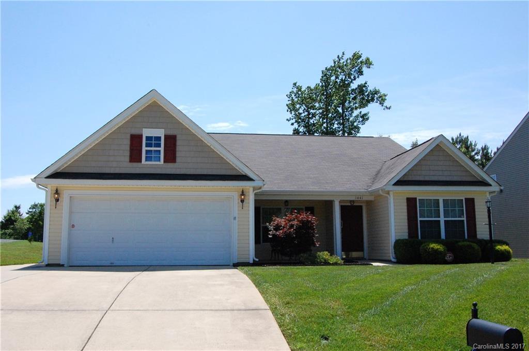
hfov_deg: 57.3
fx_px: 484
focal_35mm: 33
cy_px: 176
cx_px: 264
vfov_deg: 39.9
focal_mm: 22
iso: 1600
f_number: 14
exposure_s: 1/800
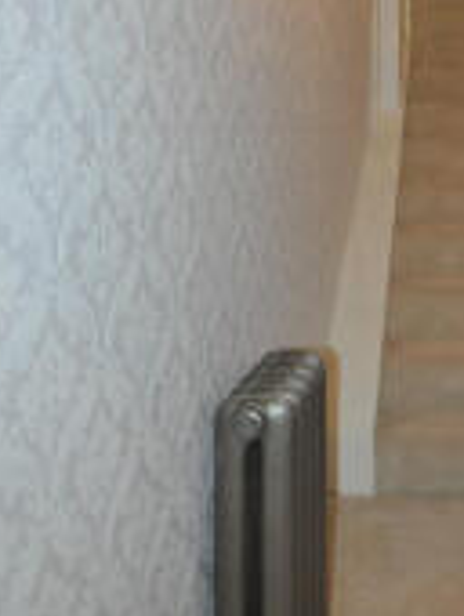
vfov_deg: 46.3
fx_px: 660
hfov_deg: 35.0
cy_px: 89
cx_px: 468
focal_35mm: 37
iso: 800
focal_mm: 10
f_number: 3.5
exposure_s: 1/60
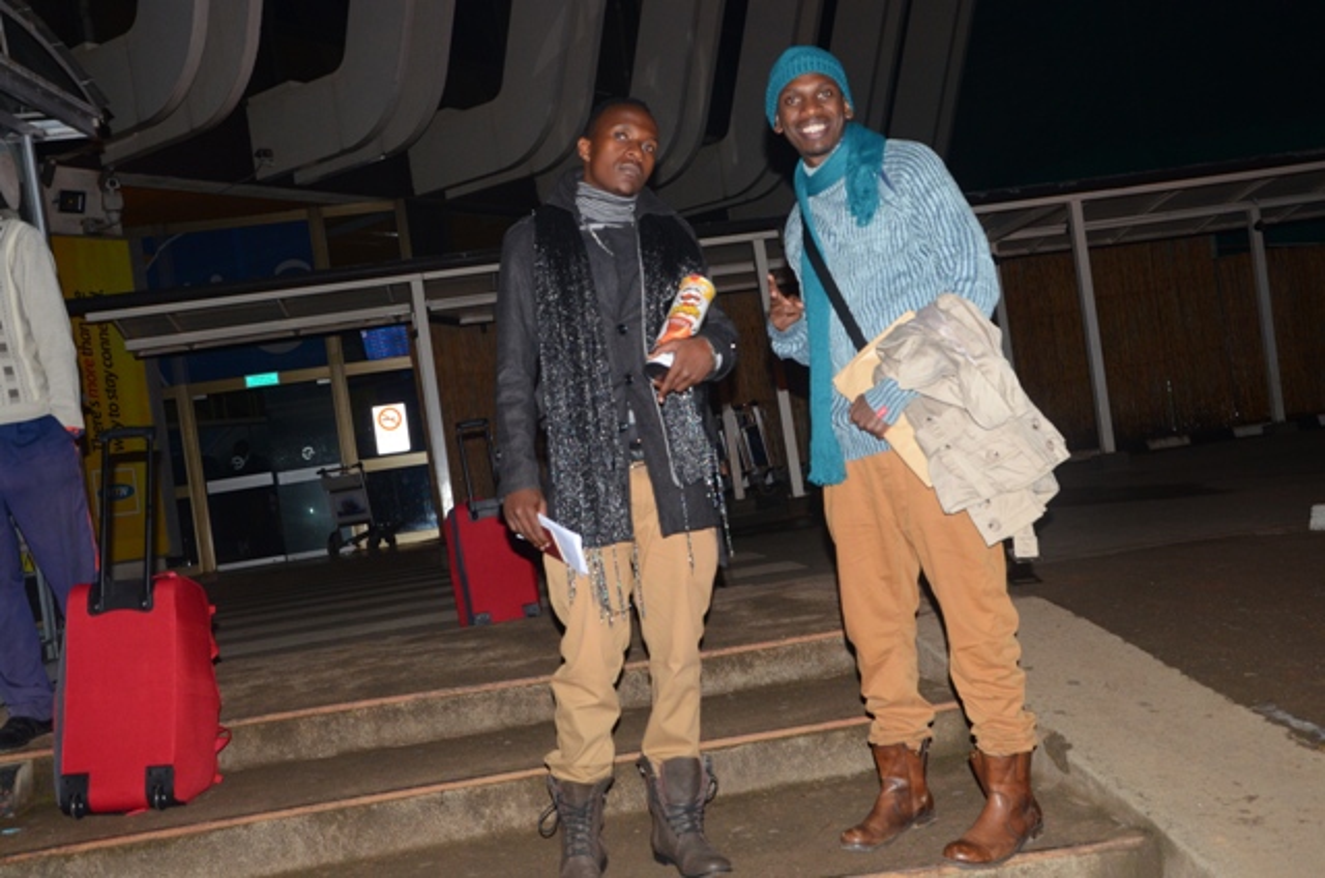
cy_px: 439
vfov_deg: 34.1
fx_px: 1433
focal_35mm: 39
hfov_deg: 49.6
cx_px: 662
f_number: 8
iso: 1000
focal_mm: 26
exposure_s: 1/250
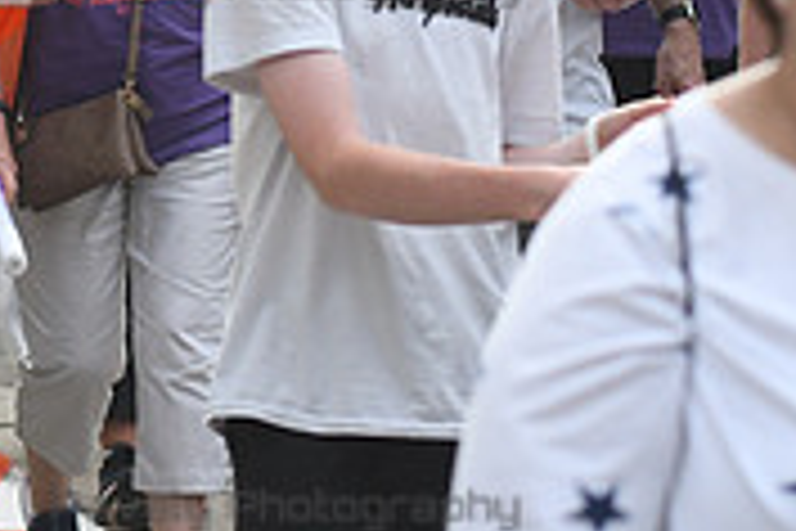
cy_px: -164
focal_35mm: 482
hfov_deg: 4.3
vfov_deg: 2.8
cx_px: -198
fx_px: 10657
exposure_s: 1/1000
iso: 1250
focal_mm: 98
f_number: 4
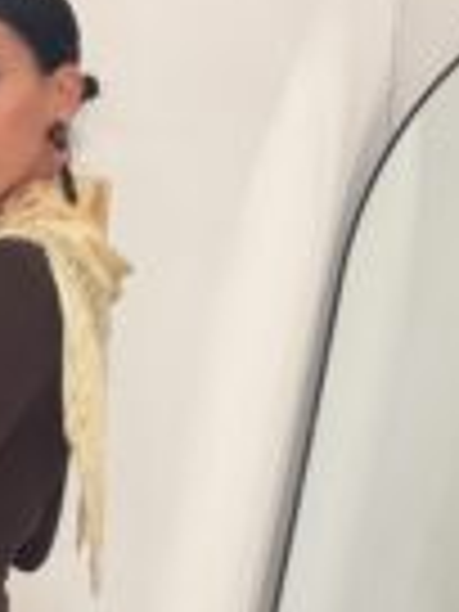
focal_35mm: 88
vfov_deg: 21.3
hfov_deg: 16.5
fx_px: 1556
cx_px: 9
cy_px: 652
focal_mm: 2.71
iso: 80
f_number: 1.9
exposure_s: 1/121
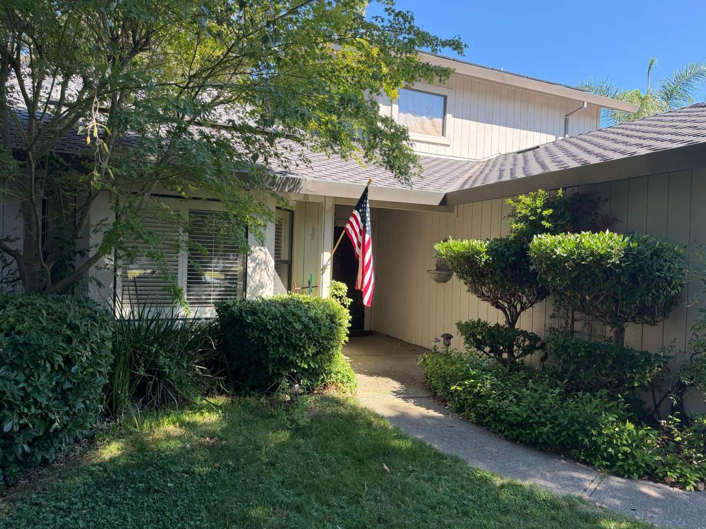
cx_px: 353
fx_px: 489
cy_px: 264
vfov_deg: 56.8
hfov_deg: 71.6
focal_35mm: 24
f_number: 1.78
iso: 100
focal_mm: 6.76
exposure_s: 1/813
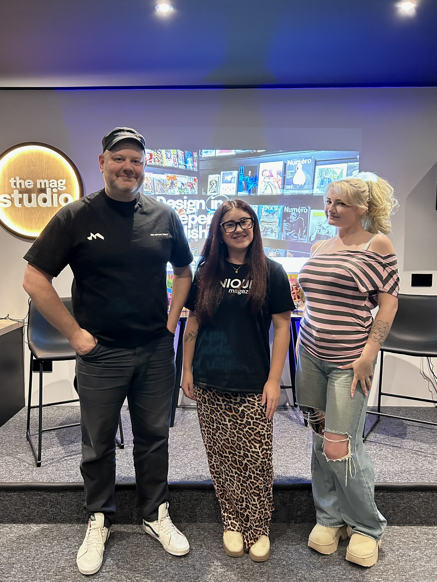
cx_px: 218
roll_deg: -1.0
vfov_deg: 67.3
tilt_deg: -6.1
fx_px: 438
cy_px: 291
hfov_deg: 53.1
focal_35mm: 26
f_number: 1.5
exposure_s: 1/40
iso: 640
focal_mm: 5.7
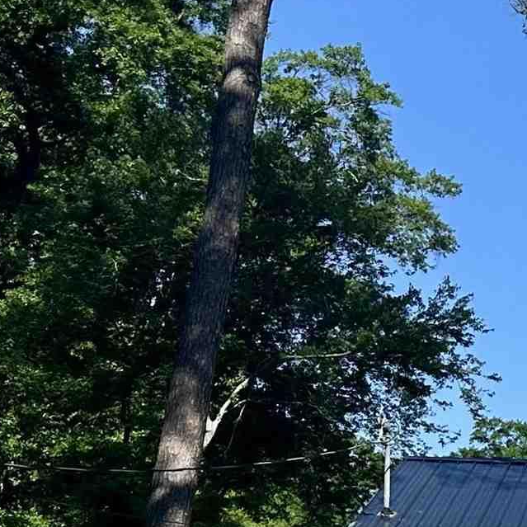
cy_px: 457
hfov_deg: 13.4
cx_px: 1188
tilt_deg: +9.0
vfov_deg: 16.9
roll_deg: +0.6
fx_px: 1757
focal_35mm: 102
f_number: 1.78
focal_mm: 6.86
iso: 80
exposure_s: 1/7042
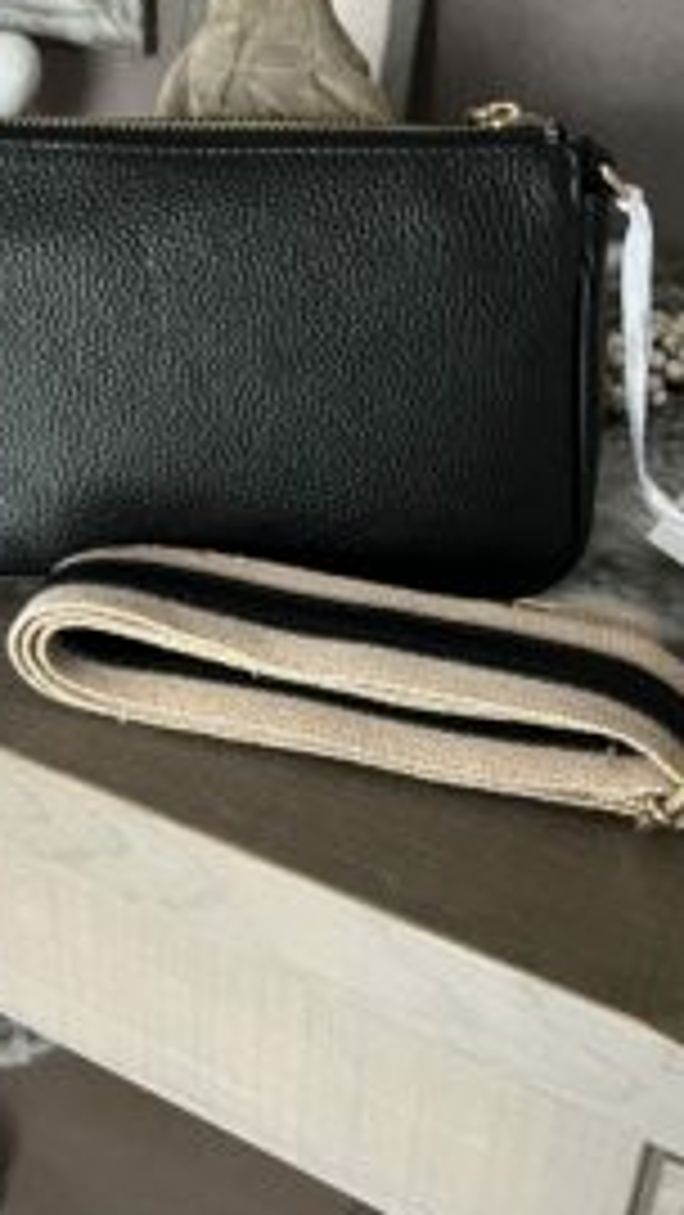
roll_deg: +0.5
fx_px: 1353
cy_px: 400
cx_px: 252
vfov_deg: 47.5
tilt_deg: -30.1
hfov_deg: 28.3
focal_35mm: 42
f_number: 1.5
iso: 500
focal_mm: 5.7
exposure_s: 1/60
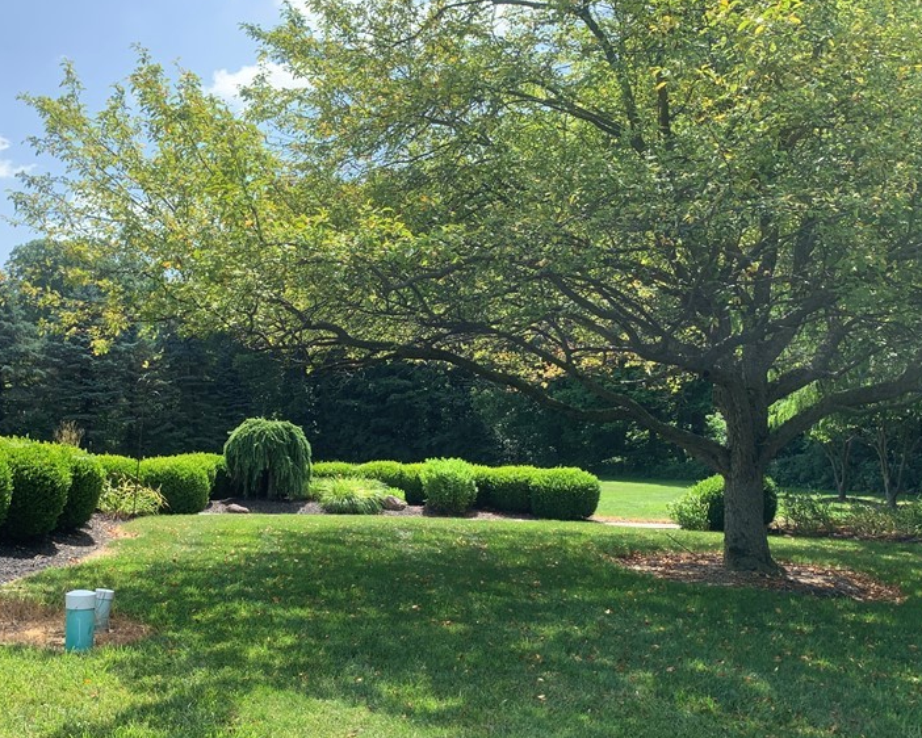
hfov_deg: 48.9
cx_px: 393
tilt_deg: -0.5
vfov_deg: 40.0
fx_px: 1010
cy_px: 445
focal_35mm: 37
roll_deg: +1.0
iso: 25
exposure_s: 1/1076
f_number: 1.8
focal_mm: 4.25
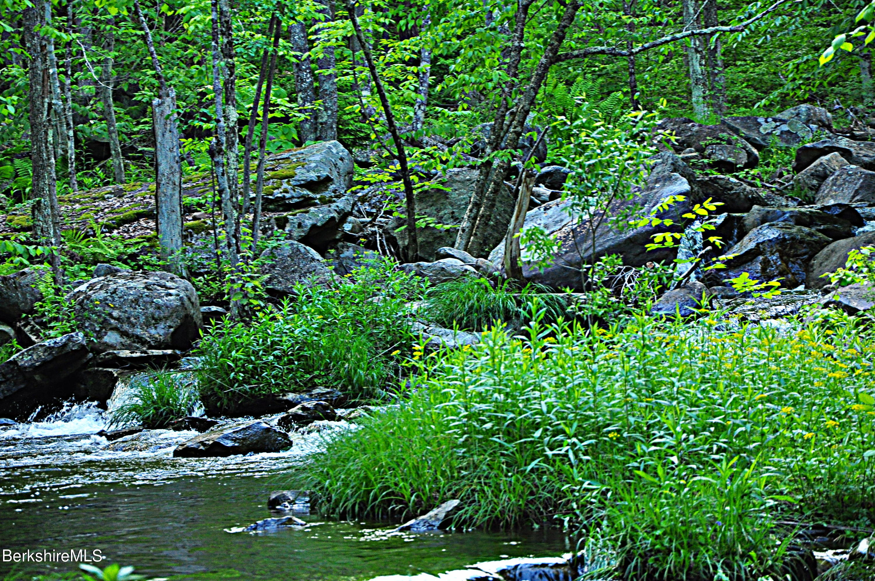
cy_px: 290
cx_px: 438
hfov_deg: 13.1
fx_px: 3823
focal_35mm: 158
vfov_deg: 8.7
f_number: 5.6
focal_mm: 105
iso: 900
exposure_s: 1/100
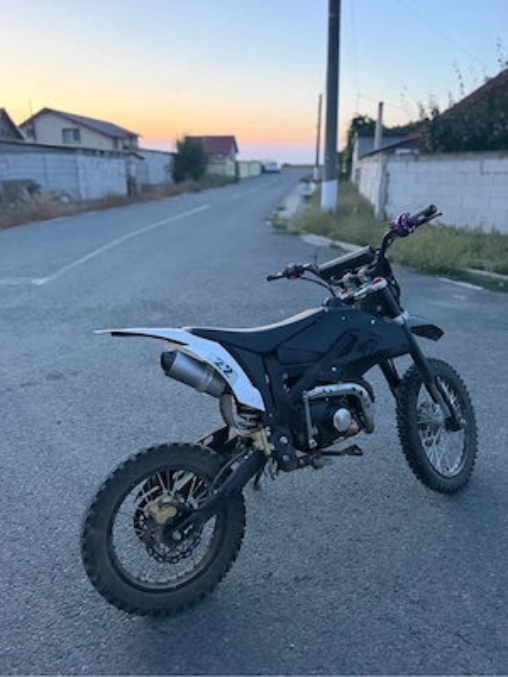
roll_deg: -0.6
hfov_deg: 56.8
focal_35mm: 24
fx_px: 470
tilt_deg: -19.8
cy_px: 338
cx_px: 254
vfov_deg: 71.6
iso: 800
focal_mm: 6.76
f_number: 1.78
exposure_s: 1/40
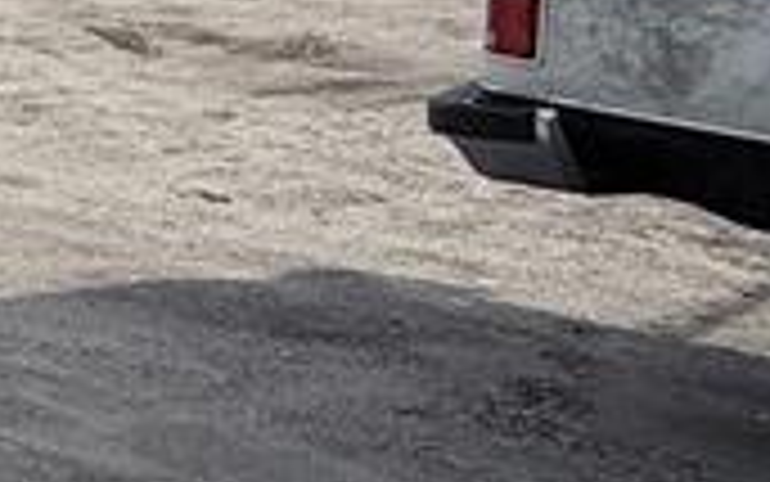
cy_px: -203
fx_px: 1868
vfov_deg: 13.9
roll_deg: -0.3
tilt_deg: -3.0
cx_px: -1094
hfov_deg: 14.6
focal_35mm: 89
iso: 50
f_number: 2.2
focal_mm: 2.22
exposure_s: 1/2976
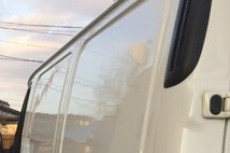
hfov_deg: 28.8
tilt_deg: -14.1
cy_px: 225
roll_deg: -2.6
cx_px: 87
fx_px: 447
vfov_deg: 17.5
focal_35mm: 70
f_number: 2.2
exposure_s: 1/461
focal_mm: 4.15
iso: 32
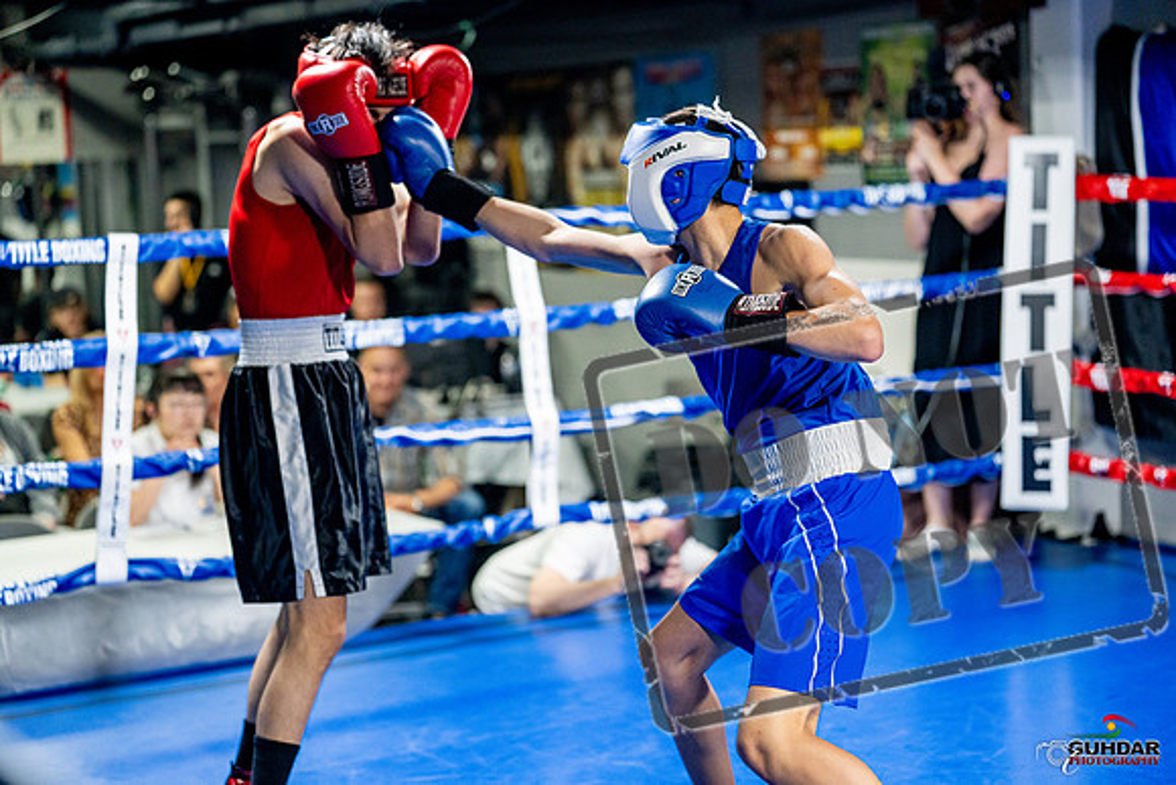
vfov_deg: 19.5
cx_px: 588
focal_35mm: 70
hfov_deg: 28.8
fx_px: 2287
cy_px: 392
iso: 4000
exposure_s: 1/1000
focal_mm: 70
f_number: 2
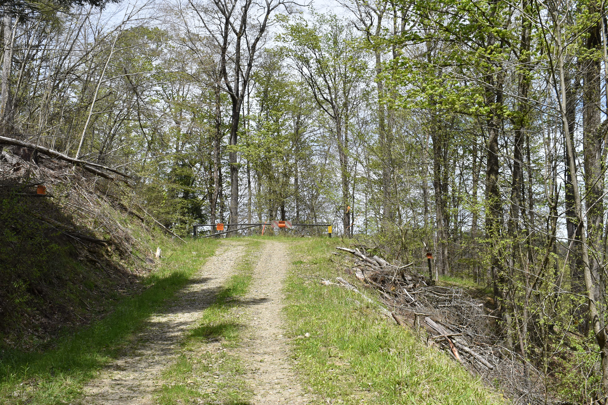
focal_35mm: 41
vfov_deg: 32.6
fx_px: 693
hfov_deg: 47.4
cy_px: 197
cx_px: 285
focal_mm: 24
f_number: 9
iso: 200
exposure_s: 1/320
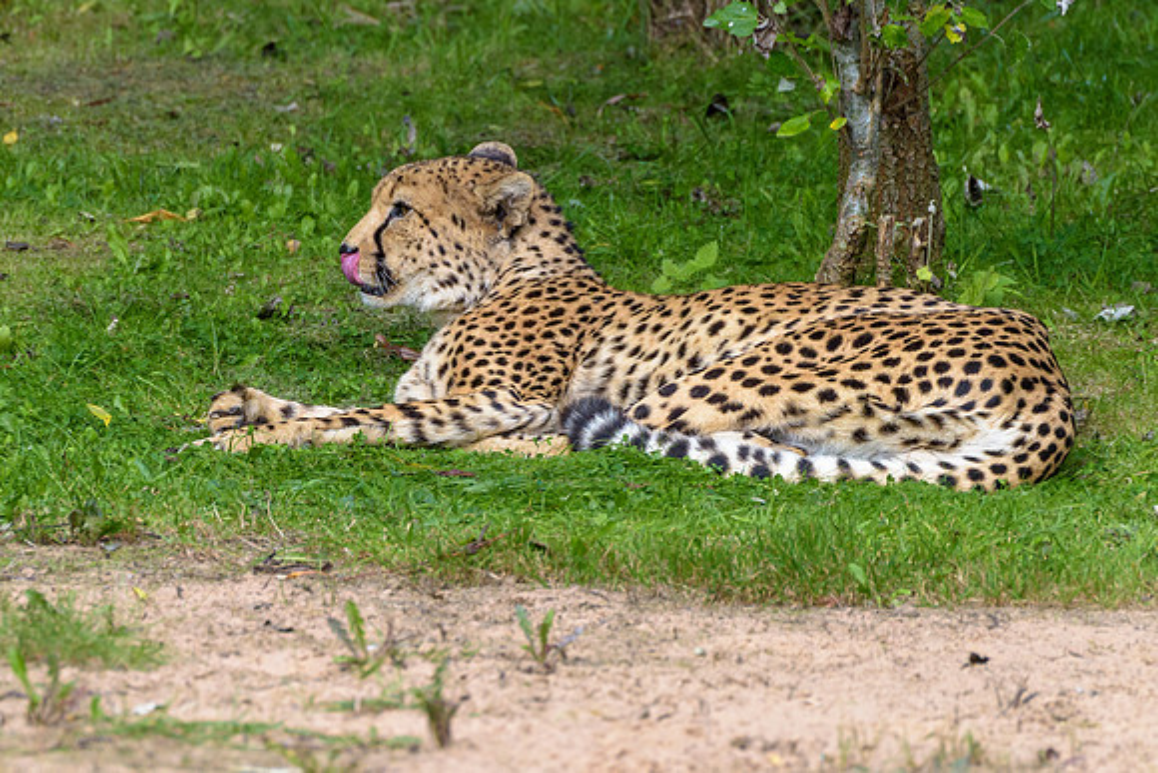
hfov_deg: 2.2
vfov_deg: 1.5
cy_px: 263
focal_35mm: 932
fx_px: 29980
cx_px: 450
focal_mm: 400
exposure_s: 1/1000
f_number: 5.6
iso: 400
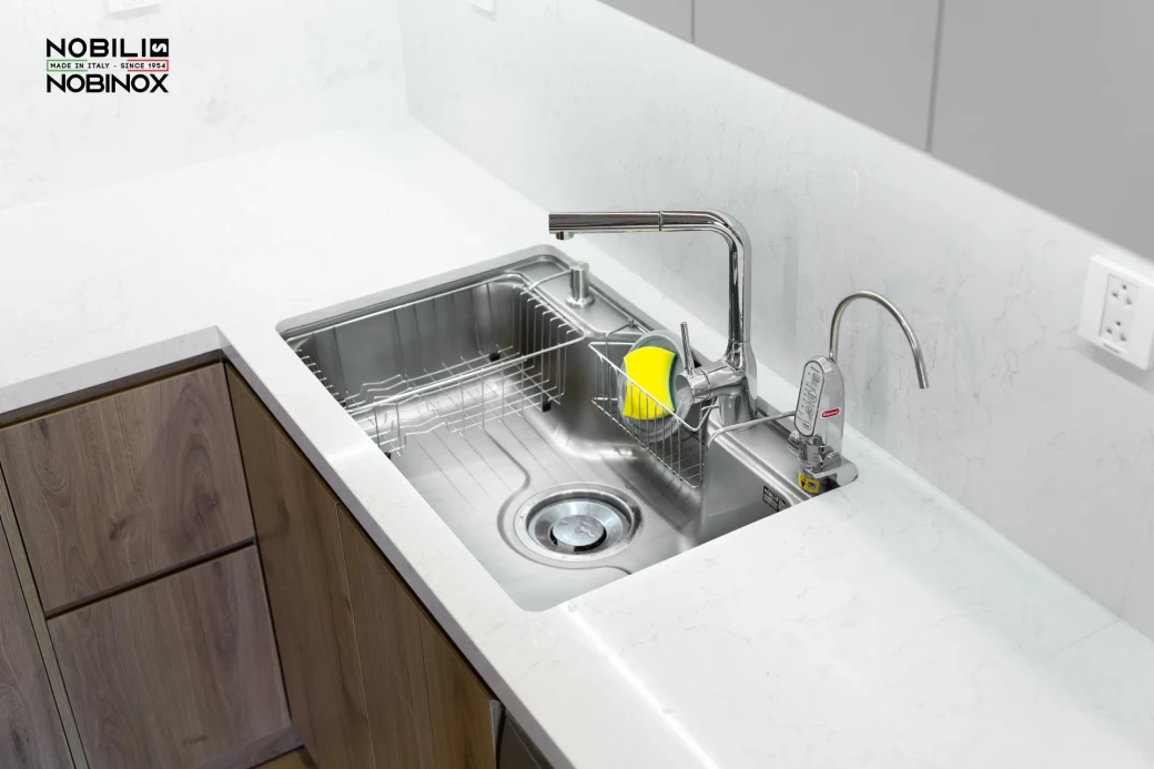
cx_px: 577
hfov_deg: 46.4
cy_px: 384
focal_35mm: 42
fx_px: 1346
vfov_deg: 31.9
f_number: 3.5
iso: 1000
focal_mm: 42
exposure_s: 1/200
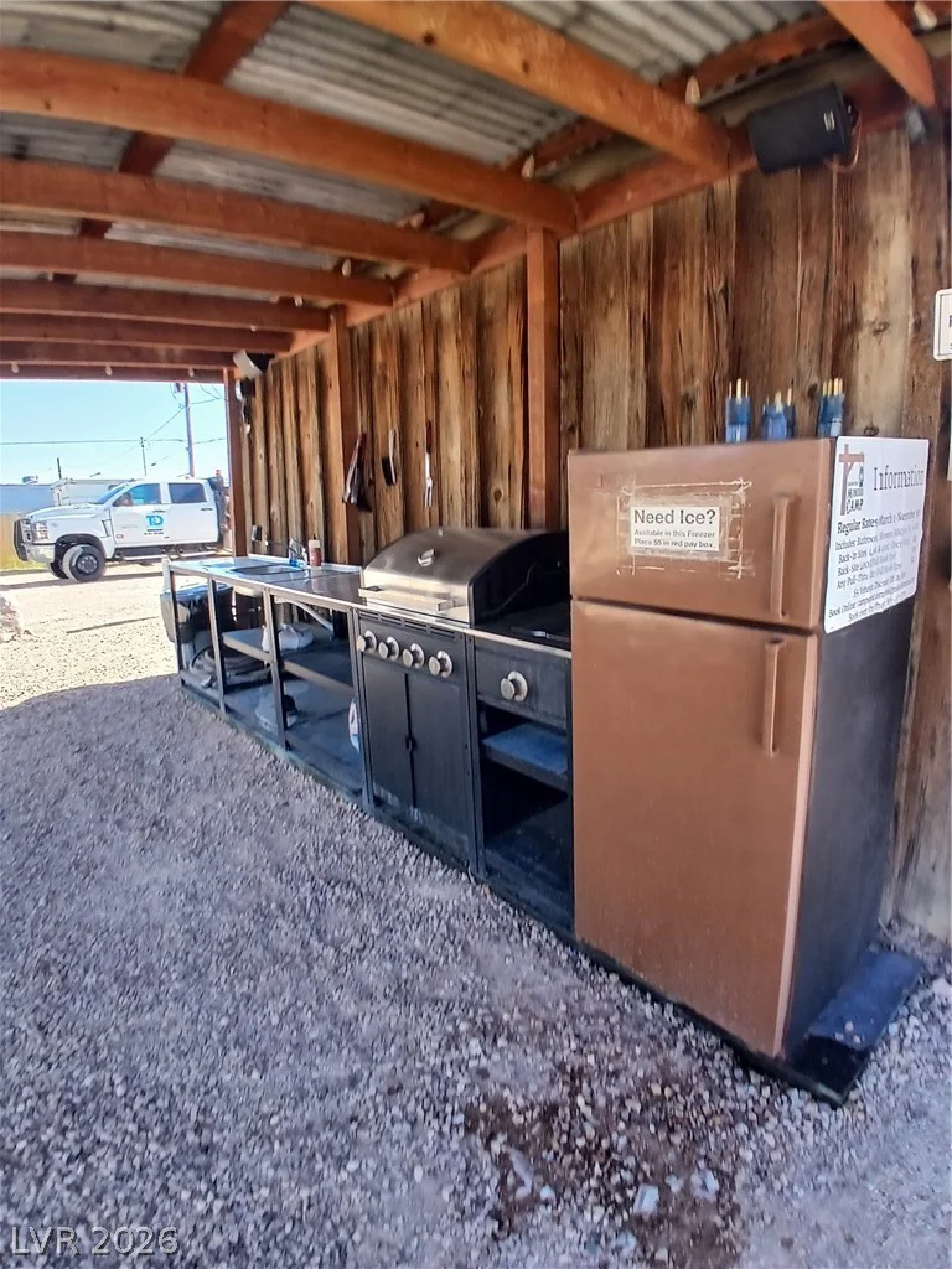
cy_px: 634
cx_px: 476
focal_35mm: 17
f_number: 2.2
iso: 50
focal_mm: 1.4
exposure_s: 1/122
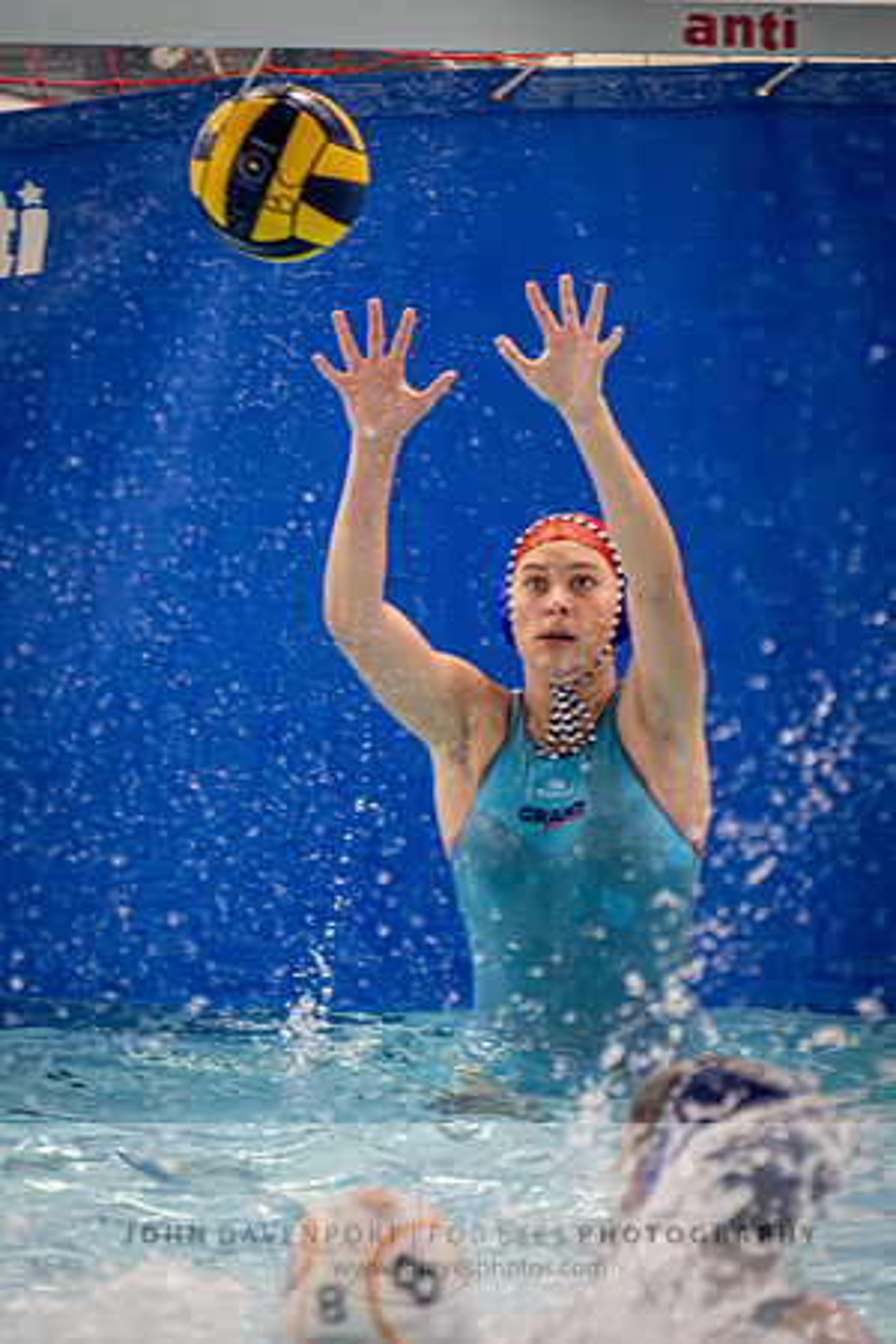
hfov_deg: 2.9
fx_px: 17602
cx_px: 272
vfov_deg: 4.4
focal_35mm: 472
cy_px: 590
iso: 16000
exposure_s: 1/1000
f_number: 4
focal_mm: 280
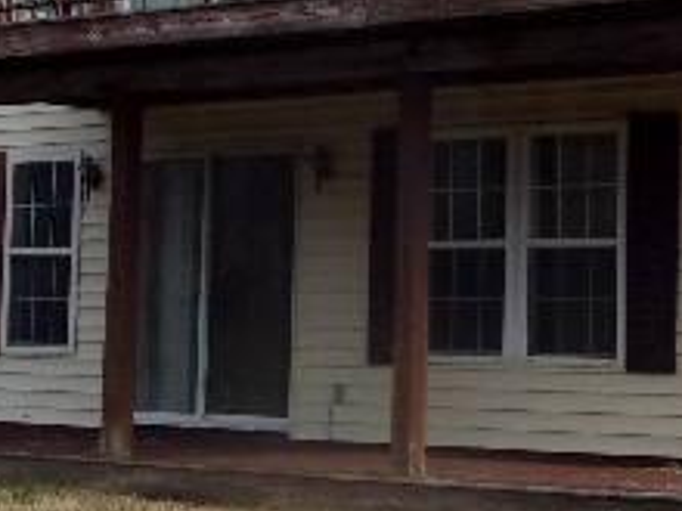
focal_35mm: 125
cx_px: 428
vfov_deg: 11.8
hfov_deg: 15.7
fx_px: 2463
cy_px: 22
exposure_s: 1/200
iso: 200
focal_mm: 7.8
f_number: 12.5
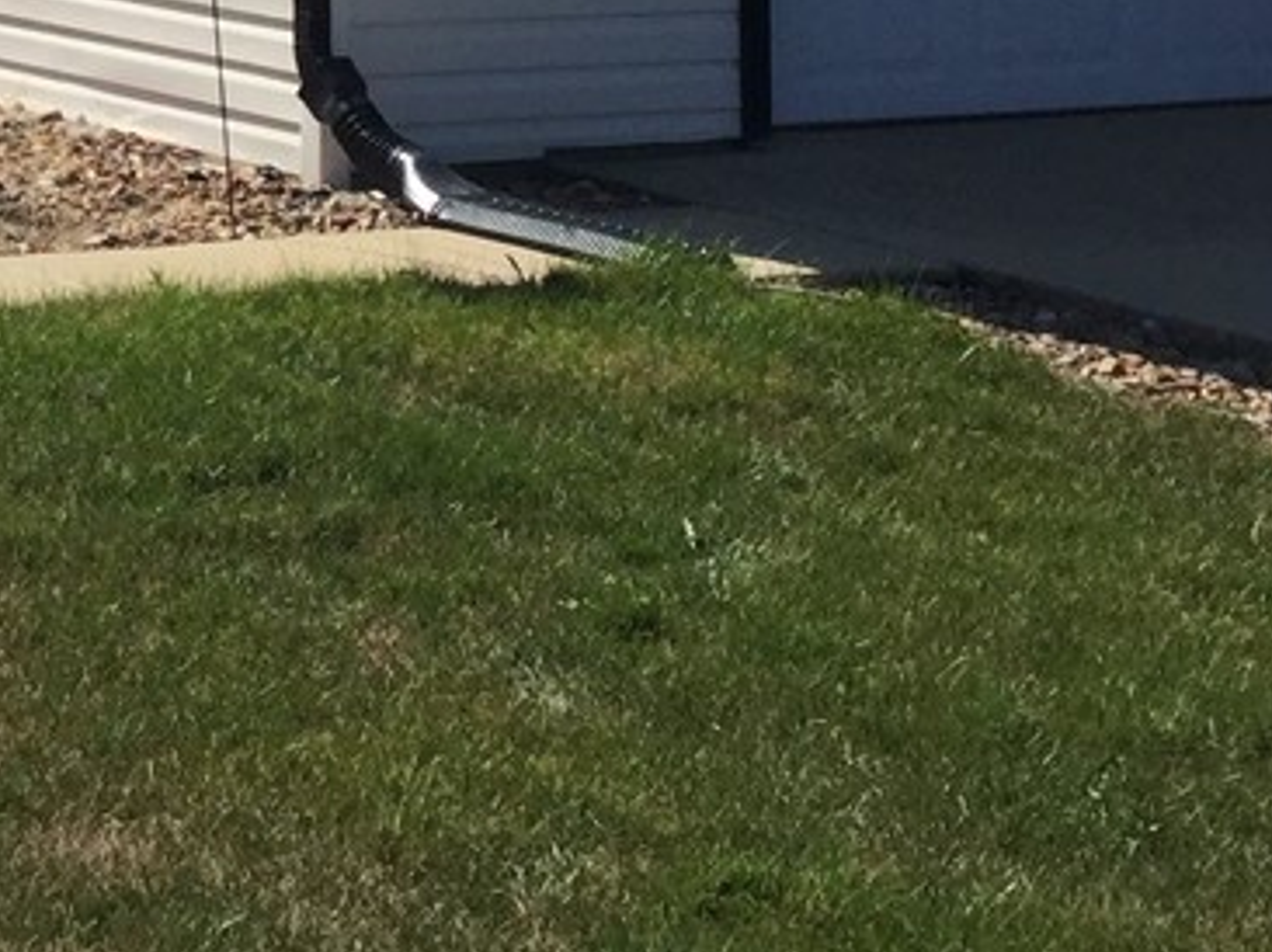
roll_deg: -0.1
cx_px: -341
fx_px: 4480
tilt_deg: +5.7
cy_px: -646
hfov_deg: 15.4
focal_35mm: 122
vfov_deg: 11.4
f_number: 2.4
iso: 25
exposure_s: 1/1567
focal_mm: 3.3
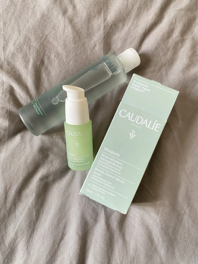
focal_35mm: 26
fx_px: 198
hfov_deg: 53.1
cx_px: 99
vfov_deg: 67.3
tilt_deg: -83.5
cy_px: 132
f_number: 1.8
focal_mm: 4.25
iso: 125
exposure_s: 1/75
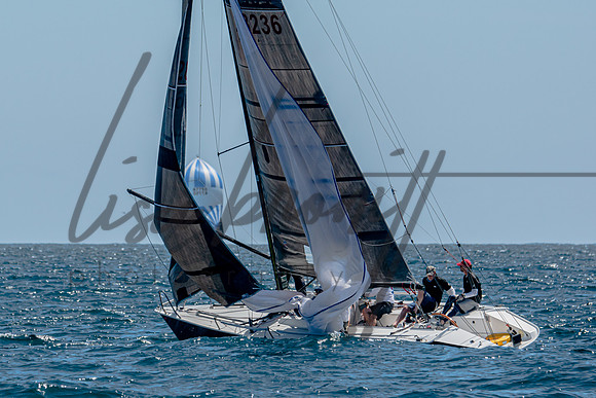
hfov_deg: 4.2
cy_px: 178
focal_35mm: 486
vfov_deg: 2.8
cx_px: 250
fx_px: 8045
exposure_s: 1/2000
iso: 200
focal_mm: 250
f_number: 5.6
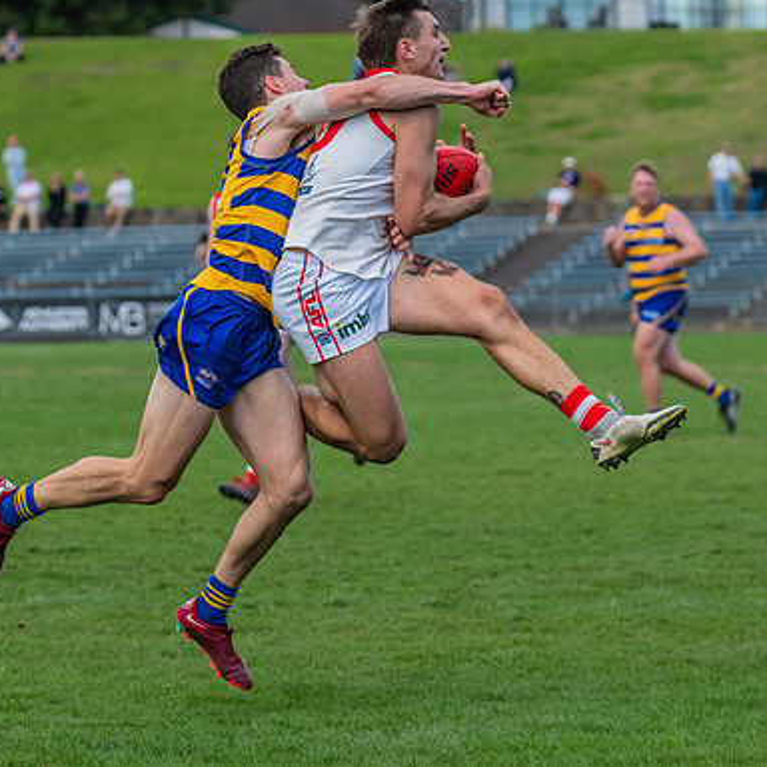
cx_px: 421
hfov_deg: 7.4
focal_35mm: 236
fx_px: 5916
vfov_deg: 7.4
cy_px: 413
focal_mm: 170
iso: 800
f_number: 6.3
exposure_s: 1/1600
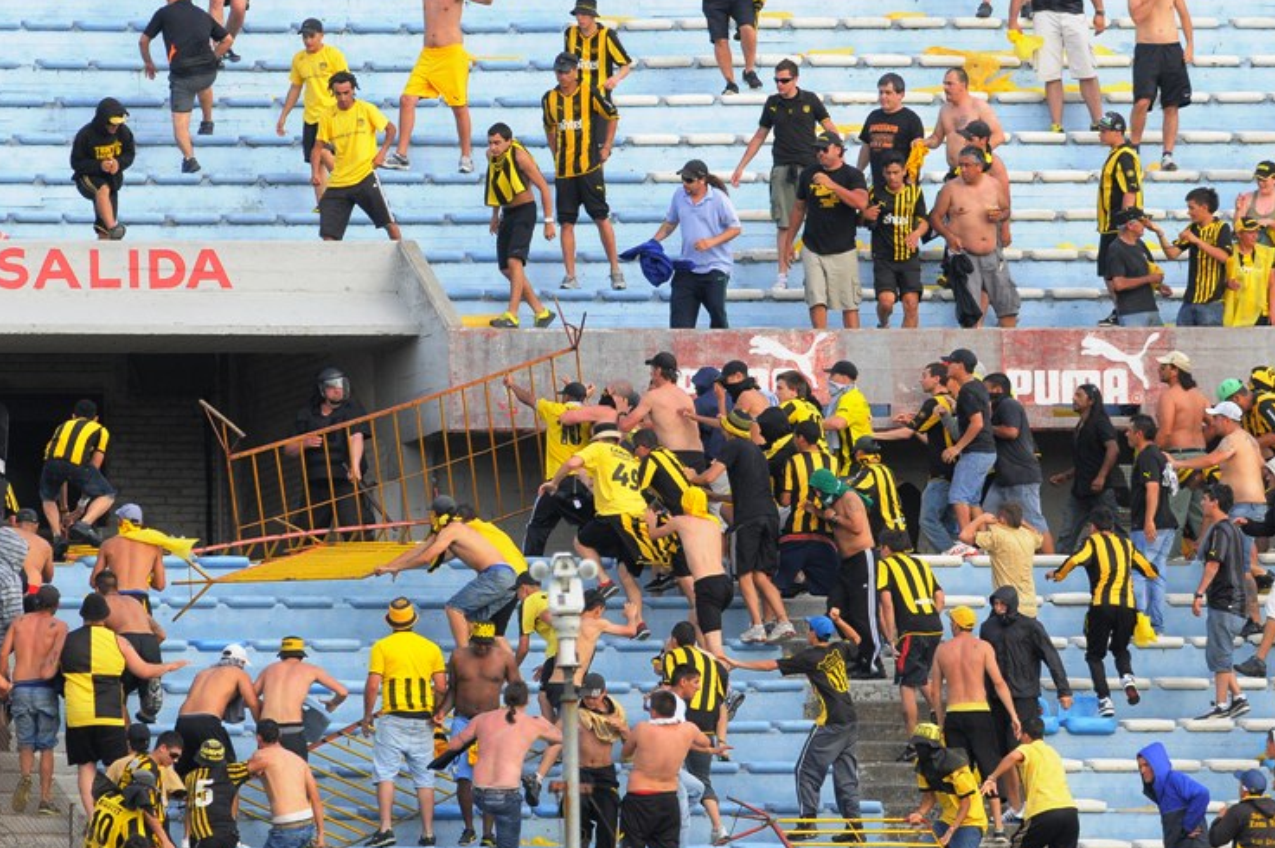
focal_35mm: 625
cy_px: 434
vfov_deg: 2.2
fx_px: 22115
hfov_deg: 3.3
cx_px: 490
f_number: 5
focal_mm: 300
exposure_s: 1/1000
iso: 500
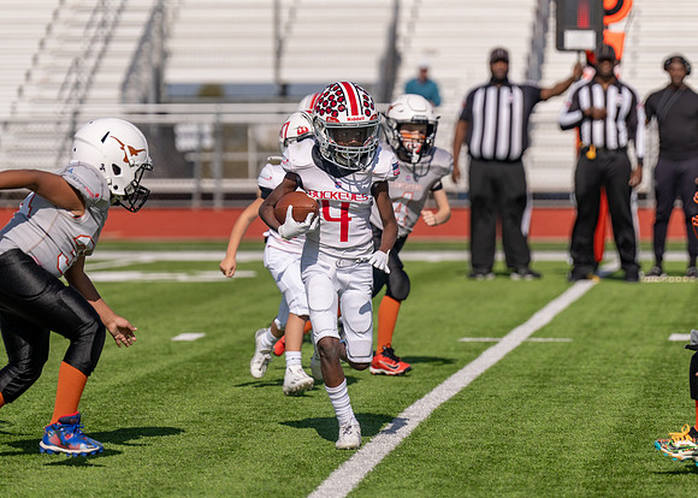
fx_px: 4623
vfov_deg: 6.2
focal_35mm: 233
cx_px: 349
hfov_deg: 8.6
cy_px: 249
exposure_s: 1/3200
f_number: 4
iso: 160
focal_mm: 211
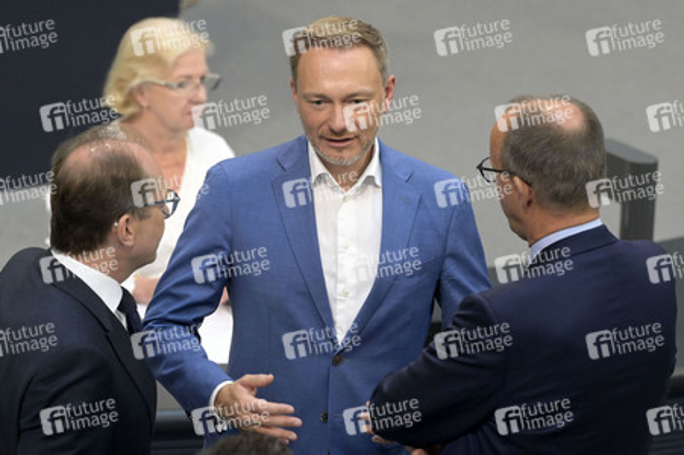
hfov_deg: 7.1
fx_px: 5506
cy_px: 228
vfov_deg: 4.7
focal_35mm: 290
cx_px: 342
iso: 8000
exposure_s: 1/400
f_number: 5.6
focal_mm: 290
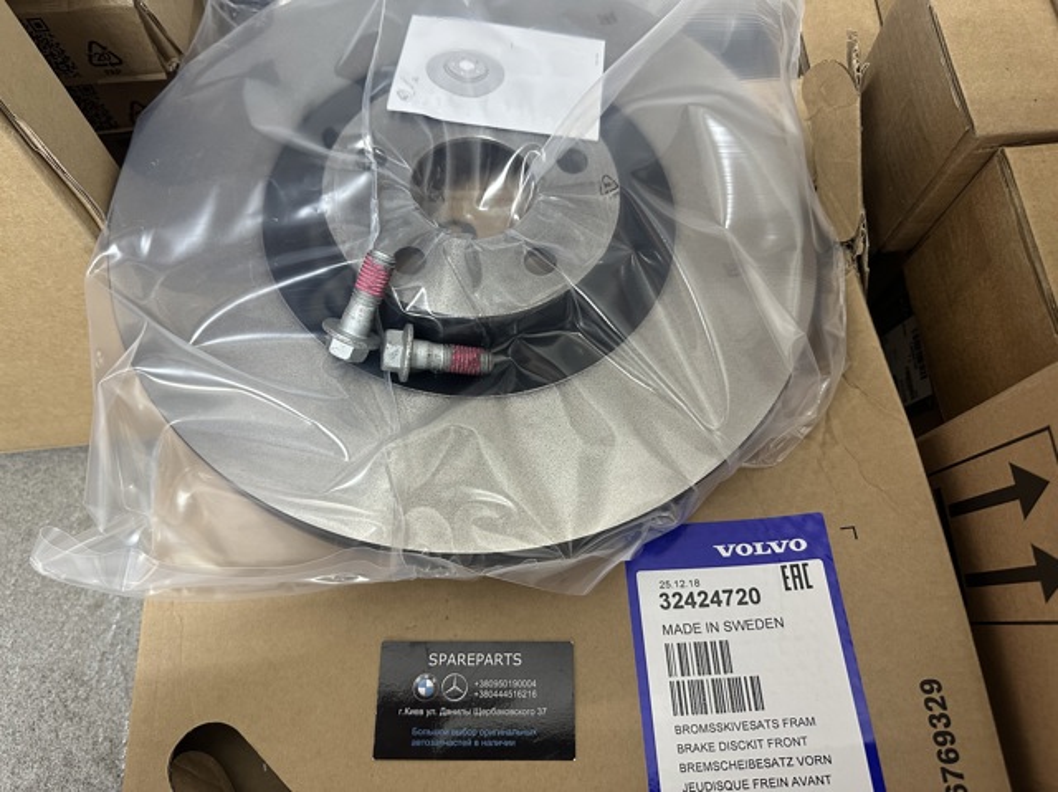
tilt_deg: -72.9
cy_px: 396
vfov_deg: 56.8
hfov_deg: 71.6
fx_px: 733
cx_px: 529
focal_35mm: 24
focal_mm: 6.86
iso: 250
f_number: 1.78
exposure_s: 1/50
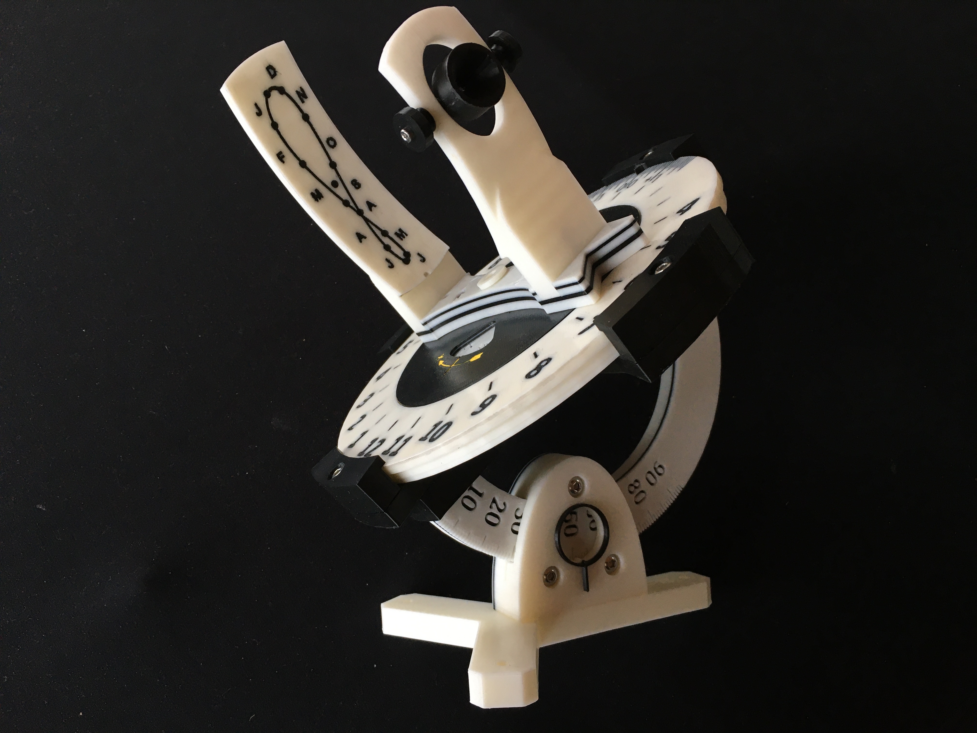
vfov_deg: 48.2
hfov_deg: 61.7
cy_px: 366
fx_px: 818
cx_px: 488
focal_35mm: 29
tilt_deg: -63.9
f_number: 2.2
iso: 50
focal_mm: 4.15
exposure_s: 1/30
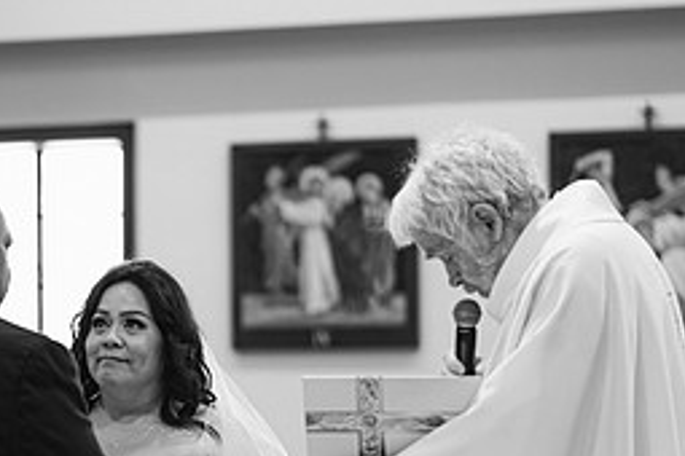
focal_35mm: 198
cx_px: 113
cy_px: 335
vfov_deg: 6.9
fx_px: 3767
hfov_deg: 10.4
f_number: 1.8
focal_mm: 85
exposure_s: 1/125
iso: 200
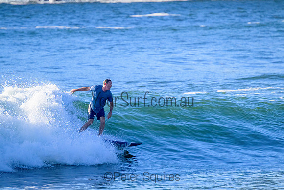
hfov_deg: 2.6
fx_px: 6312
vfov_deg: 1.7
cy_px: 95
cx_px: 142
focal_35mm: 800
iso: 2200
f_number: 11
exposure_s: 1/2000
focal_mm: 800
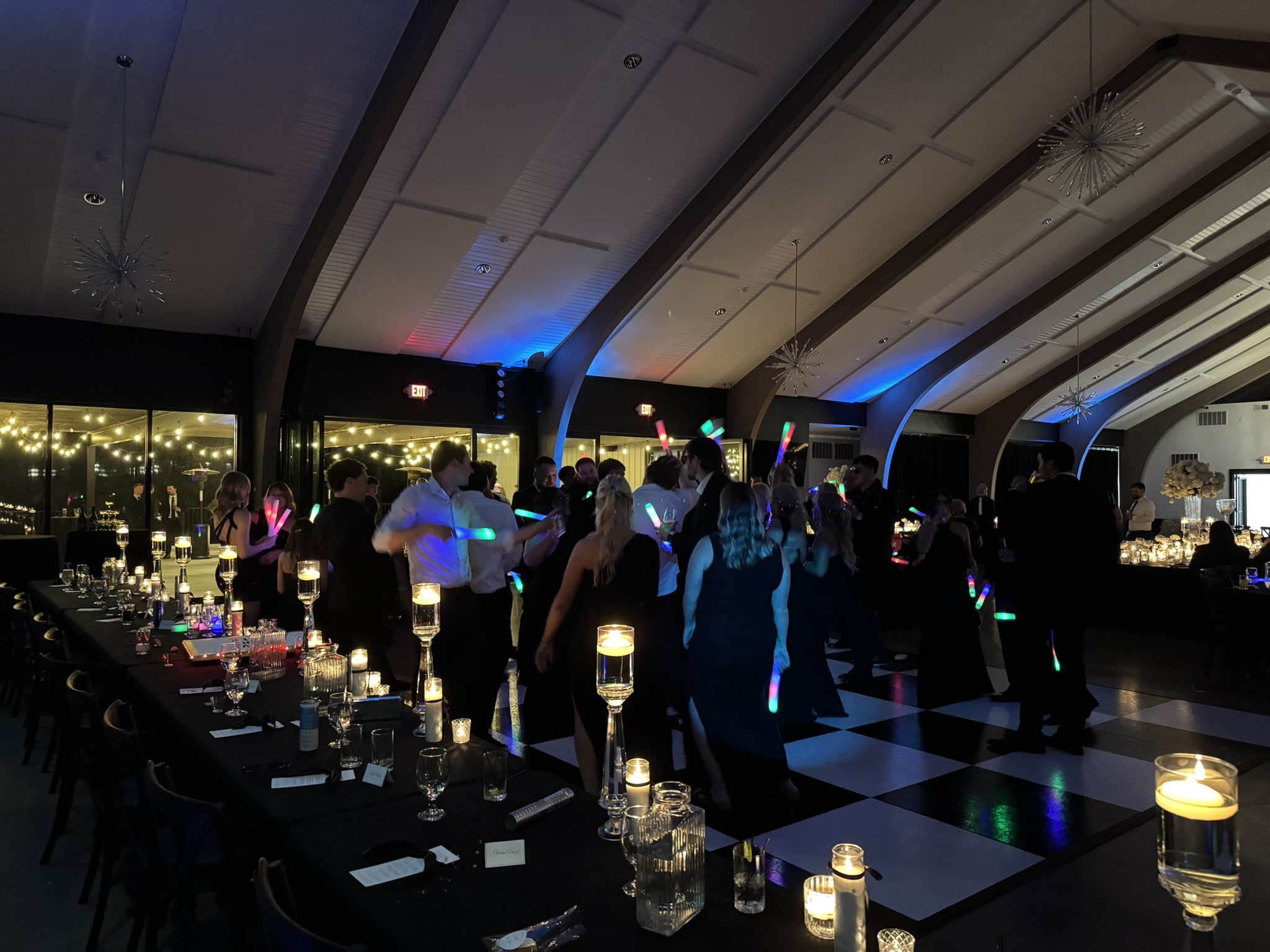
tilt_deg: +0.9
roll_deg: -0.5
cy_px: 476
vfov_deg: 56.8
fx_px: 881
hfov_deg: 71.6
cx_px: 635
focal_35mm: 24
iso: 1600
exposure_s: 1/30
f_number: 1.78
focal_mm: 6.76
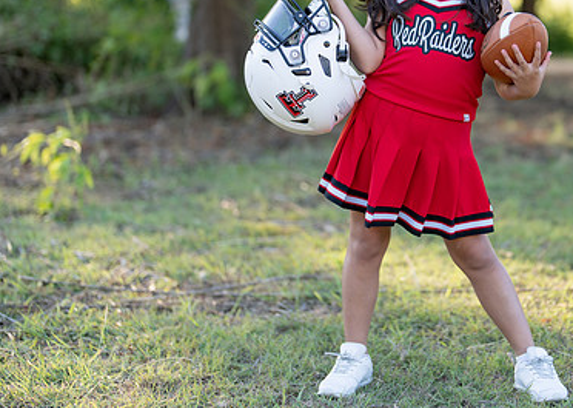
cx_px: 438
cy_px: 97
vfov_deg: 16.1
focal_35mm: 88
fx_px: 1431
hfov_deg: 22.4
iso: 100
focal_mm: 50
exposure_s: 1/800
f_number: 1.2
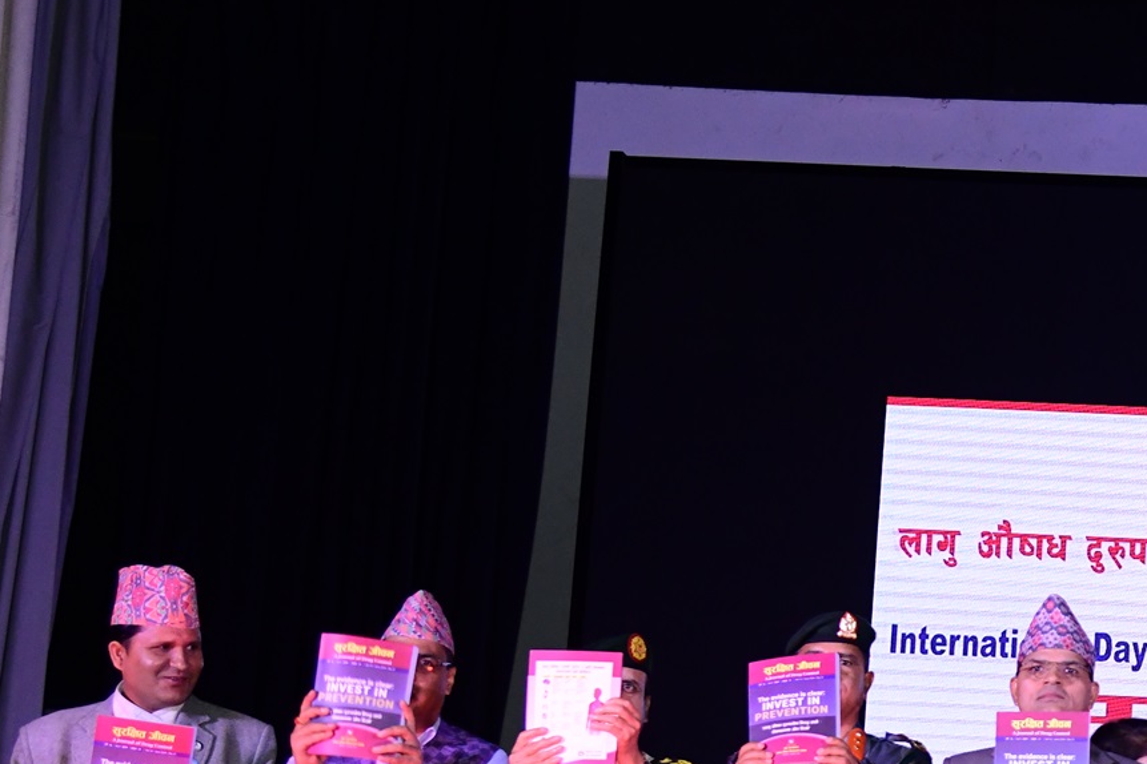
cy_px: 645
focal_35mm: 92
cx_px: 1352
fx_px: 2931
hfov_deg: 20.8
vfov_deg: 14.7
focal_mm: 32
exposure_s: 1/125
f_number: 4.5
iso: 2000
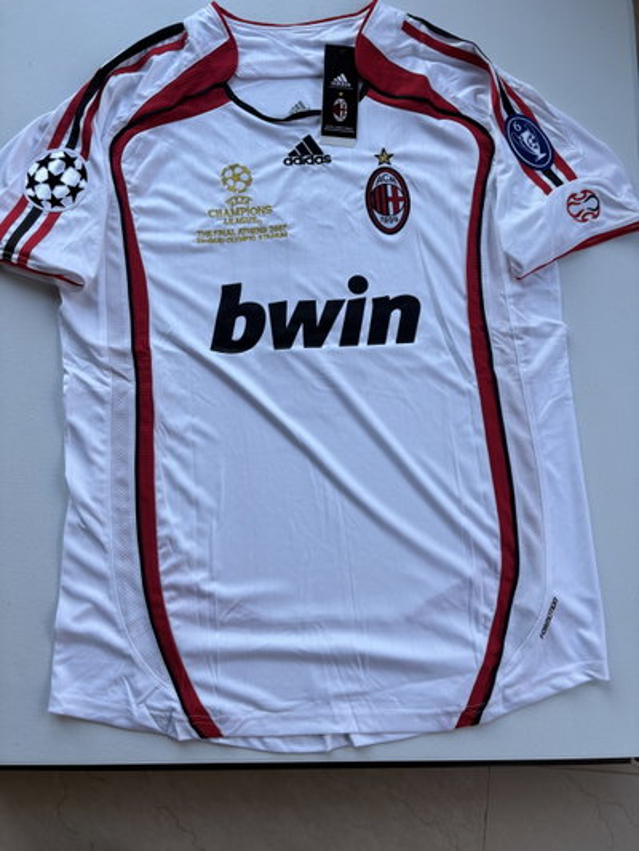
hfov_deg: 53.1
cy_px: 426
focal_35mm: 26
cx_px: 320
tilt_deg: -81.8
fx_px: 640
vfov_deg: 67.3
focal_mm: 5.96
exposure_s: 1/151
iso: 32
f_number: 1.6
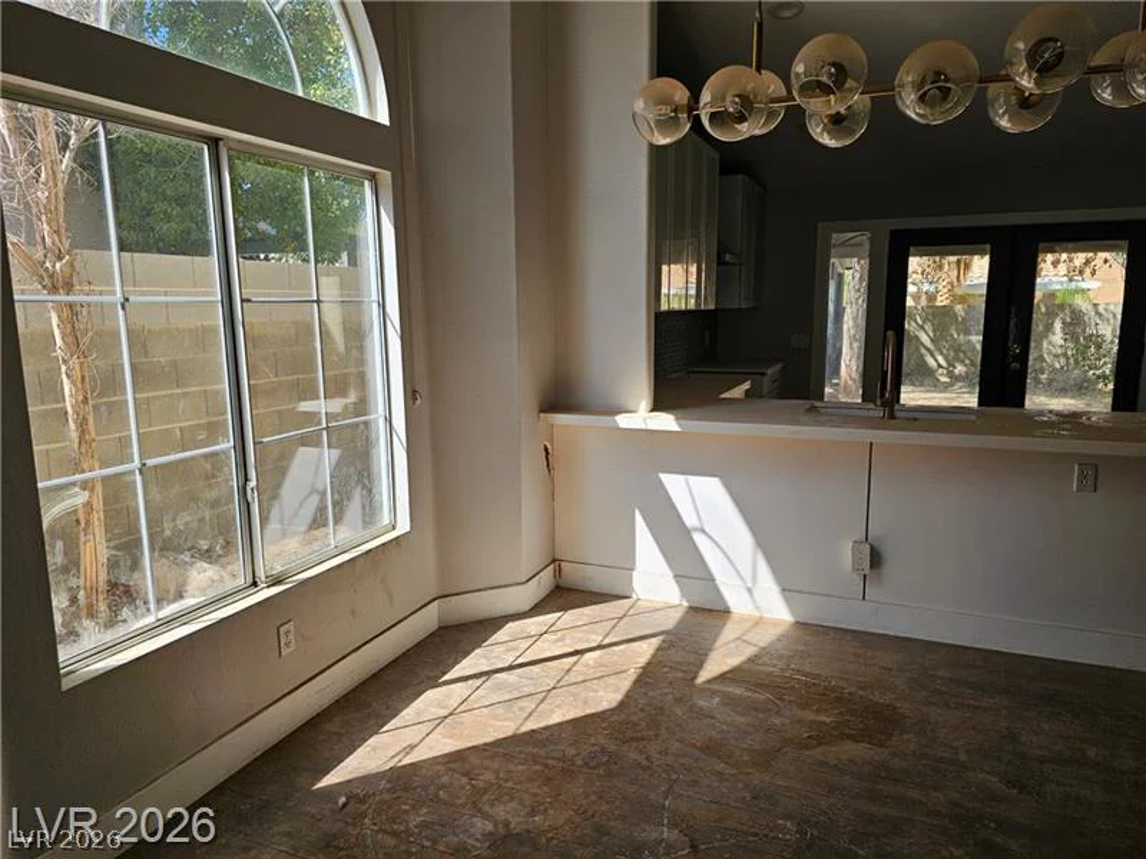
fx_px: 761
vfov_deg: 58.9
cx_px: 573
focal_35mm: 23
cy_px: 430
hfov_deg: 73.9
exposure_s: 1/190
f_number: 1.7
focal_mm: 6.3
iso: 10
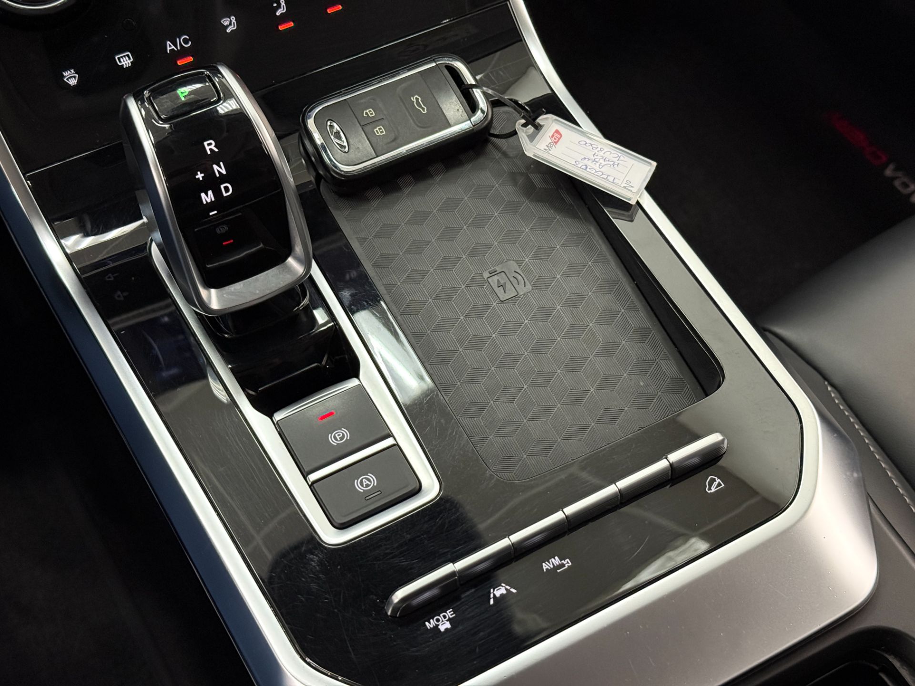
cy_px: 343
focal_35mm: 48
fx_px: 1269
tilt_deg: -53.0
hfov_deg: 39.7
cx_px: 458
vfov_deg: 30.3
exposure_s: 1/30
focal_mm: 6.76
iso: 500
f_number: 1.78
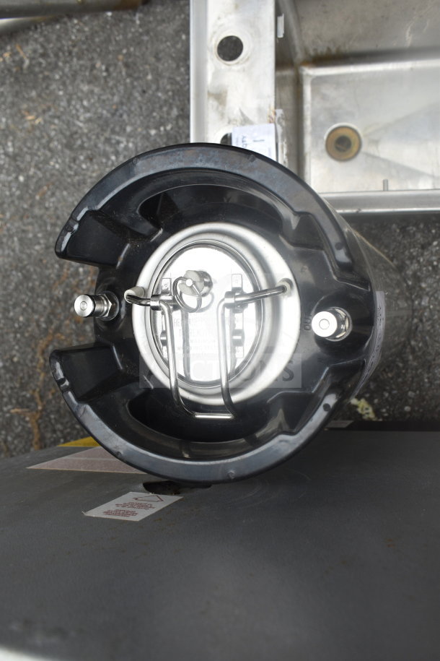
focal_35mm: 32
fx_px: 577
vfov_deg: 59.5
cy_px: 330
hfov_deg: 41.7
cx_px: 220
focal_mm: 21
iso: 200
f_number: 5.6
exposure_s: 1/125
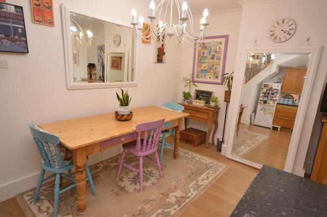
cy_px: 108
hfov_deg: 81.3
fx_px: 190
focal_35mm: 21
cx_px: 164
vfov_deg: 59.3
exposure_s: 1/40
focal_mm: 14
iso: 800
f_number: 6.3
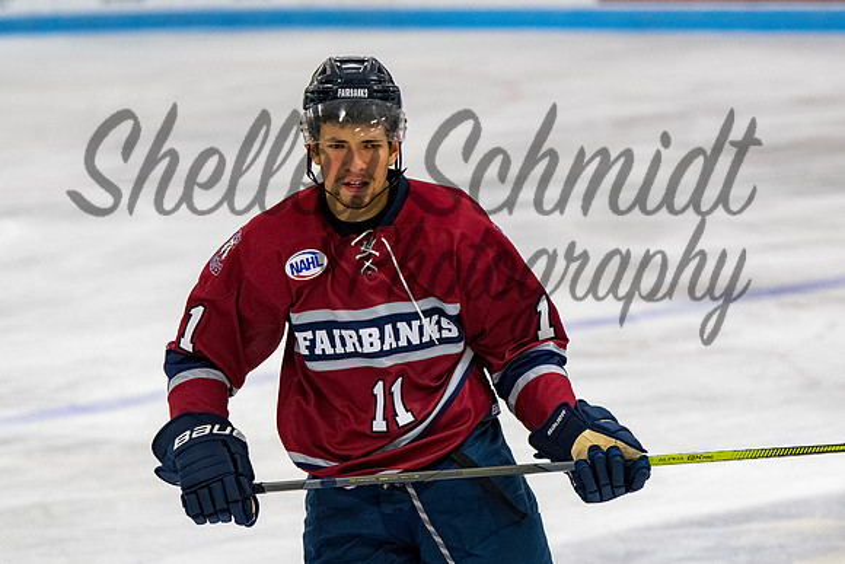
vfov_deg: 4.8
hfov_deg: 7.1
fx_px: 6785
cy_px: 282
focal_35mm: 289
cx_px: 394
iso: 2500
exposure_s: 1/800
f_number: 3.5
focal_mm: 170
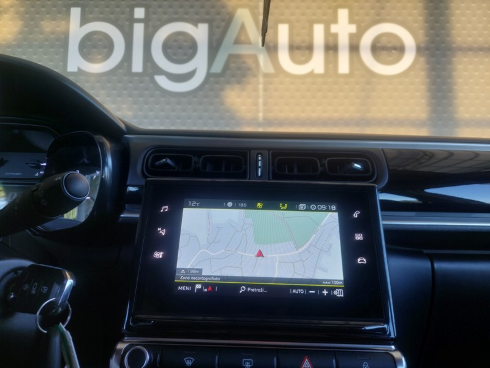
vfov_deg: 54.9
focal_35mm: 25
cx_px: 245
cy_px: 184
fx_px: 354
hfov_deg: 69.4
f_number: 1.8
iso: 50
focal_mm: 5.23
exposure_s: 1/100
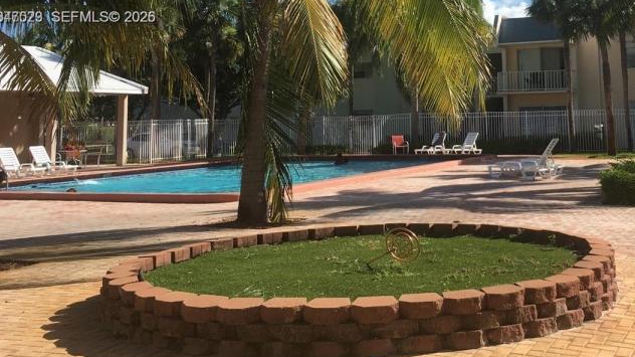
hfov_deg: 42.0
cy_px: 18
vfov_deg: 24.0
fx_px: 808
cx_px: 450
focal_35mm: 48
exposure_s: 1/1282
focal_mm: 4.15
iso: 25
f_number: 2.2
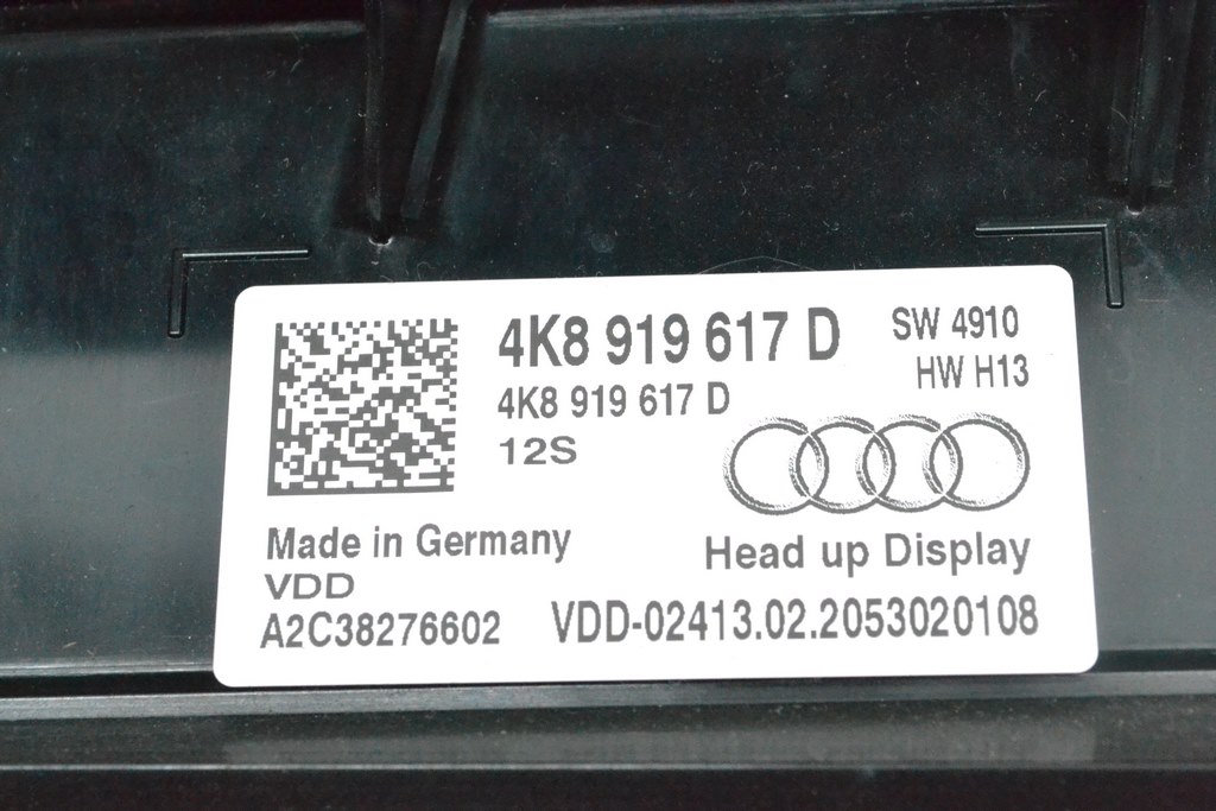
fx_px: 2787
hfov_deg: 24.6
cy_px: 406
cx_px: 608
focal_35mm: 82
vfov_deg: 16.6
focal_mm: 55
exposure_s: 1/125
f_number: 10
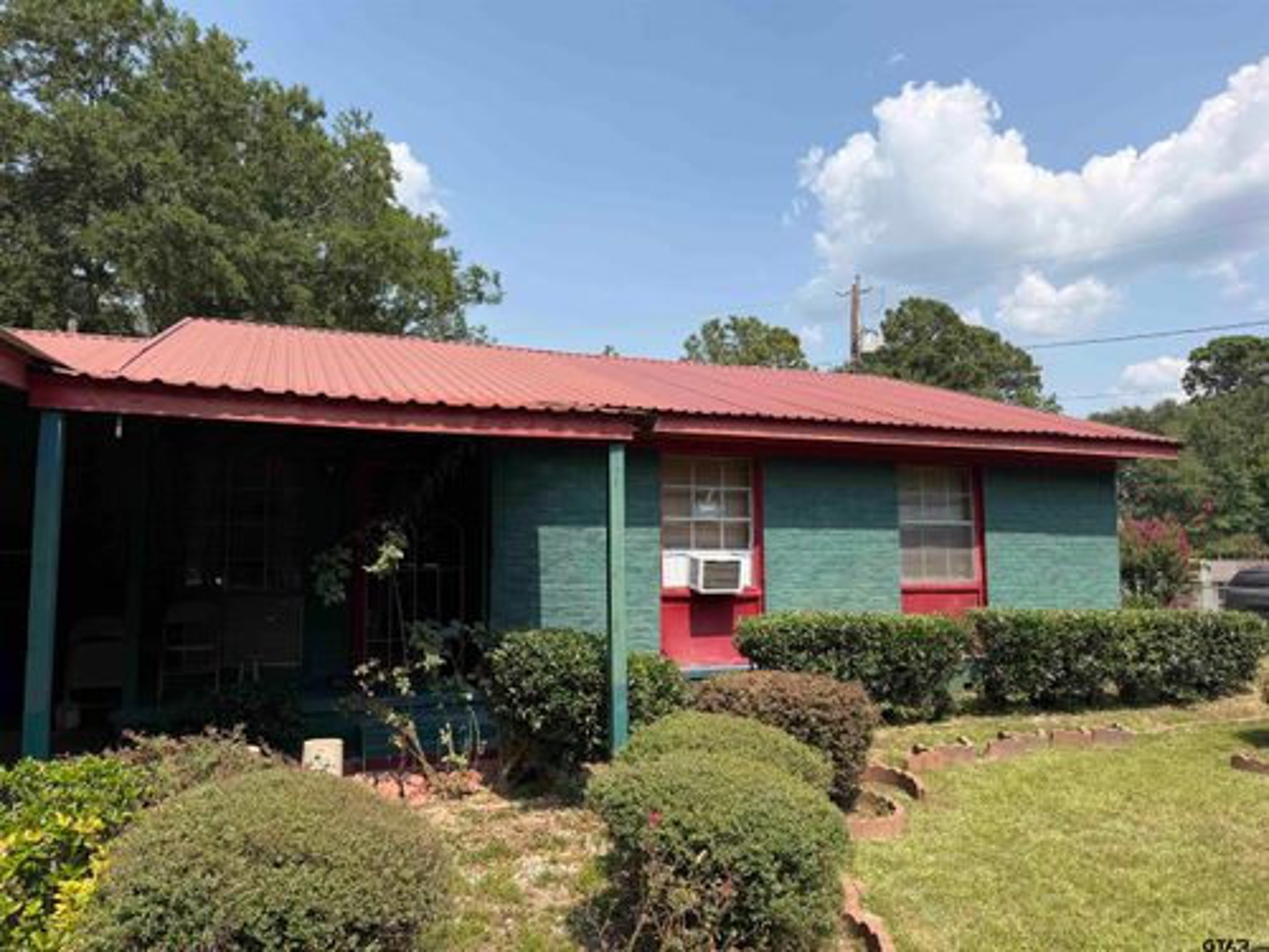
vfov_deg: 56.8
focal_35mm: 24
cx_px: 634
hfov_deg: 71.6
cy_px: 476
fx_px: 880
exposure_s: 1/4405
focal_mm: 6.76
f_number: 1.78
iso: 80
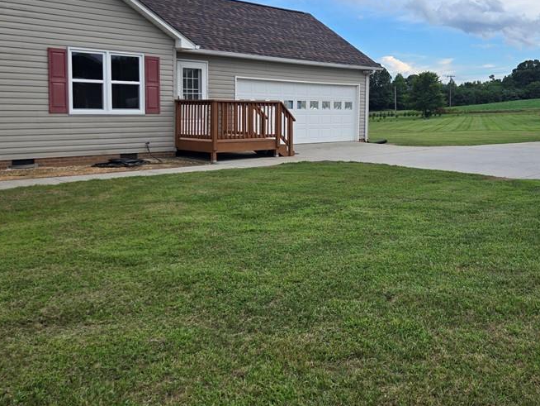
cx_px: 363
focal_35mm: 36
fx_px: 562
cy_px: 143
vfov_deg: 39.3
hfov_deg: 50.3
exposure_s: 1/648
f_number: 1.8
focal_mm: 5.4
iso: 25
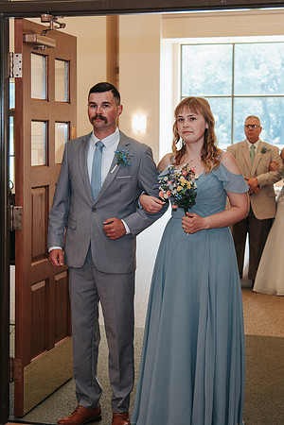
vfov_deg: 26.4
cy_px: 178
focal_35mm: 77
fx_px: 906
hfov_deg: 17.8
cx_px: 138
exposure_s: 1/200
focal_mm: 44
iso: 800
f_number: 4
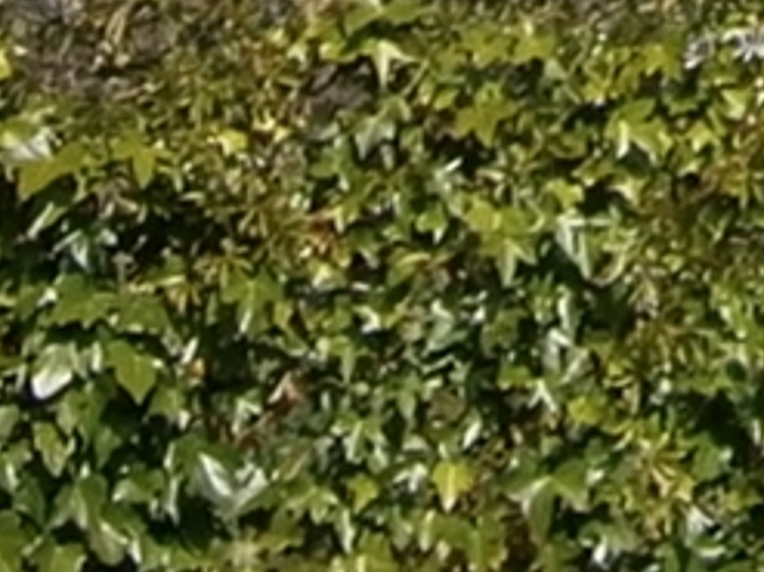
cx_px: 1460
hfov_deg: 9.3
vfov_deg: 6.6
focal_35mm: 201
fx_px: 4434
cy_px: -1221
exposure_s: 1/1000
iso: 80
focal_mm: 5.5
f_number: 2.9
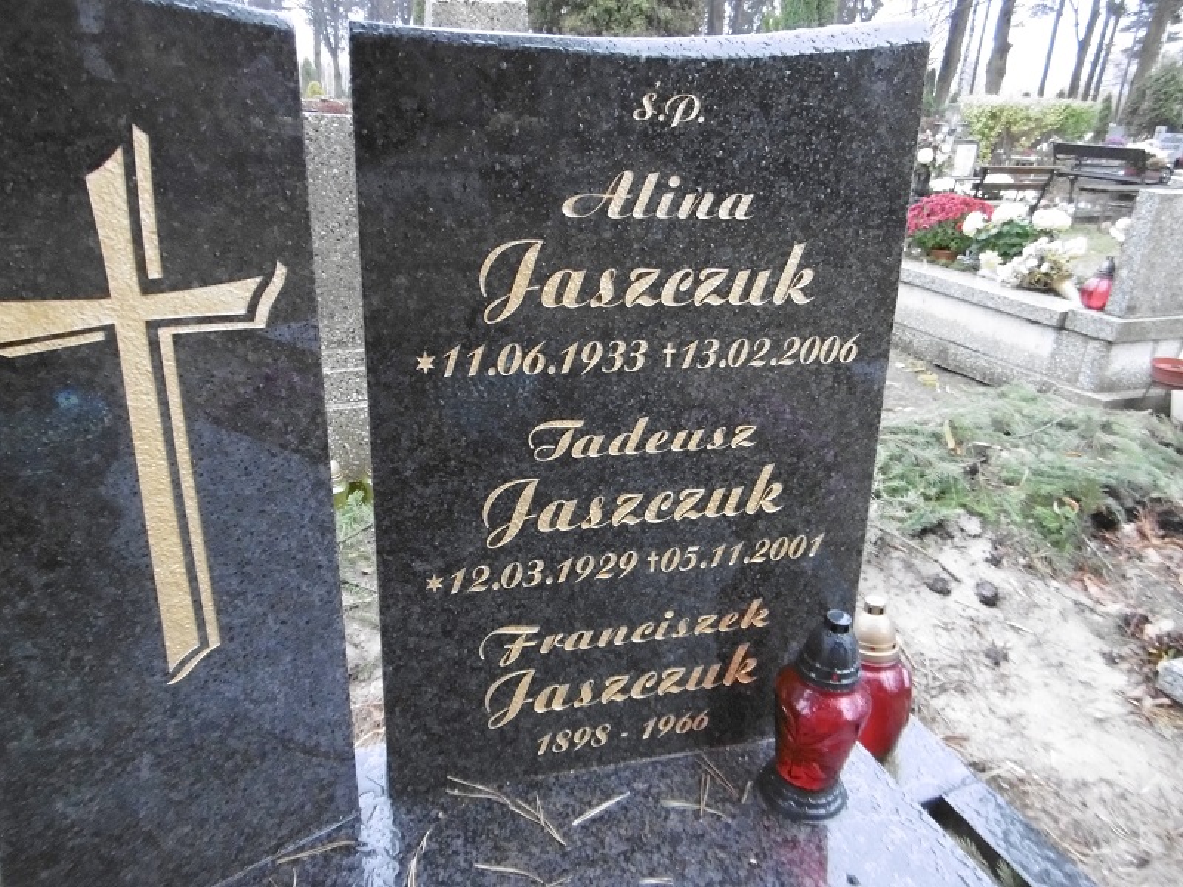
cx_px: 592
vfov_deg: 56.8
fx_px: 820
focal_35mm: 24
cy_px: 444
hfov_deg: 71.6
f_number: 3.1
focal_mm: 4.3
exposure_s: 1/100
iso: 640
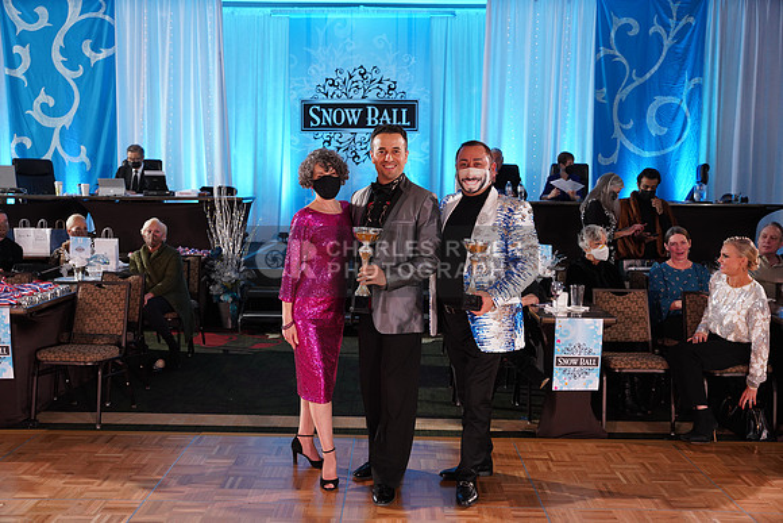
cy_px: 262
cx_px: 392
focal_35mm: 35
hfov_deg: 54.8
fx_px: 755
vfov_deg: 38.2
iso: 1250
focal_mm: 34.7
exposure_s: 1/200
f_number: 3.5
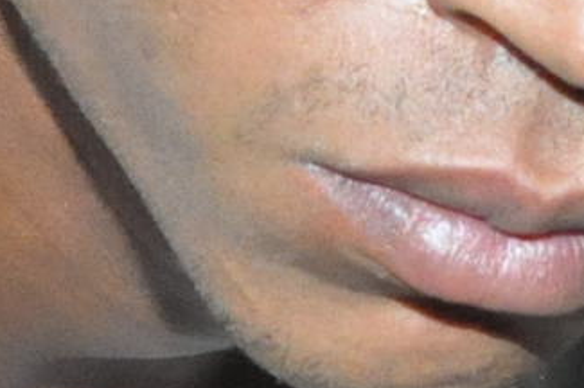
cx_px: 252
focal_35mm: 416
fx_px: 6742
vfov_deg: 3.3
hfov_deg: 5.0
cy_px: 20
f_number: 14
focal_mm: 42
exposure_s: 1/160
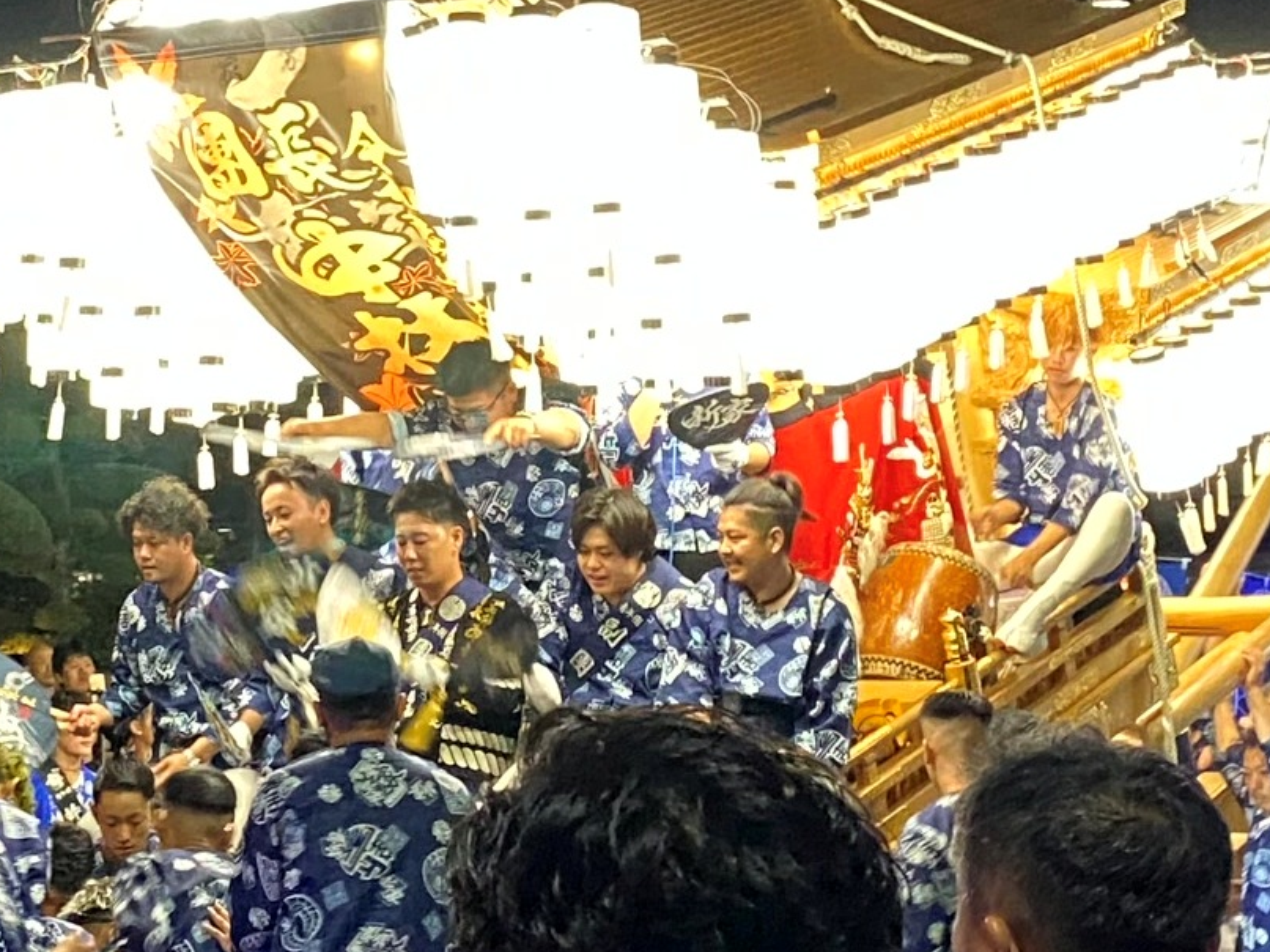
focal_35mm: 81
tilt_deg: +3.6
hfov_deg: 23.4
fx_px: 2971
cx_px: 94
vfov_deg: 18.2
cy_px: 351
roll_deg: -0.1
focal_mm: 4.25
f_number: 1.8
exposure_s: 1/30
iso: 500
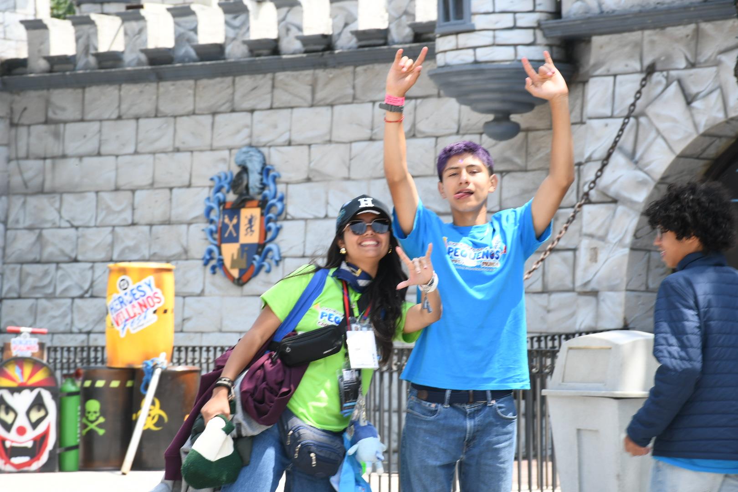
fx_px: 2911
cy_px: 246
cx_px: 369
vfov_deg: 9.7
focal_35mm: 142
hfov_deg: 14.4
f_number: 9
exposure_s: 1/125
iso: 200
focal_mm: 95
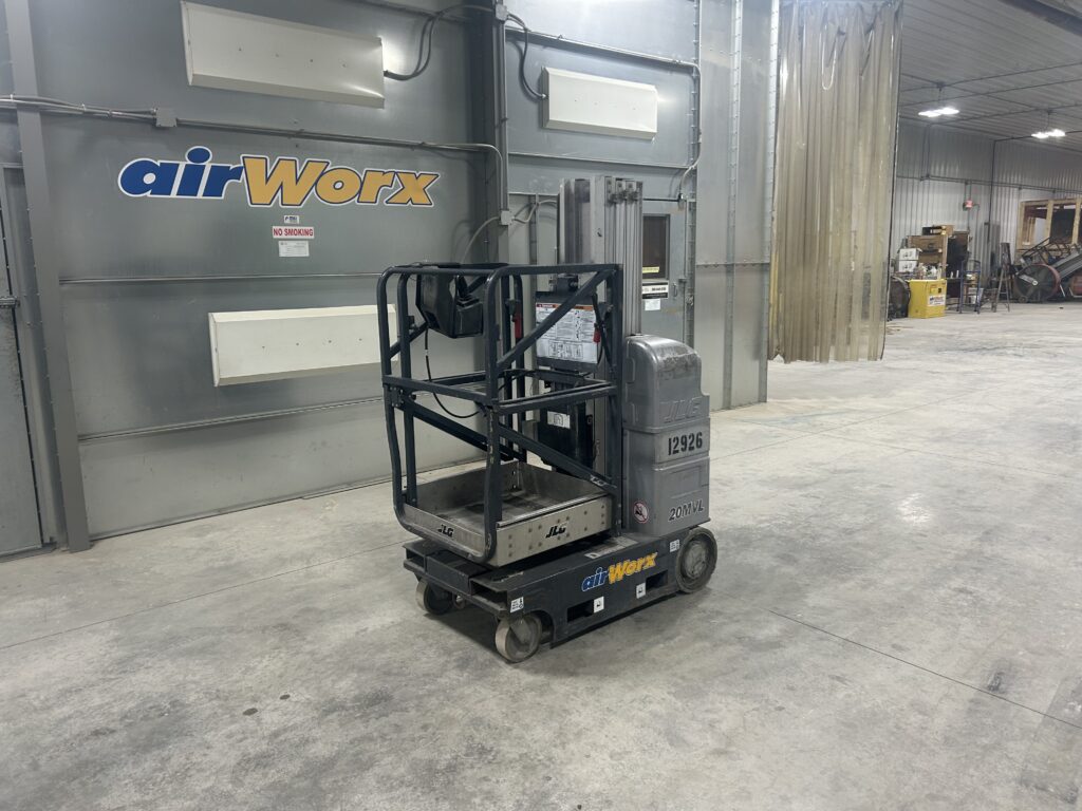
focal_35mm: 26
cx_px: 541
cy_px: 406
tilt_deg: -9.6
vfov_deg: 53.1
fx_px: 813
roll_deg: +1.1
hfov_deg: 67.3
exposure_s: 1/60
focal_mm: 5.7
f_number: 1.5
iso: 100
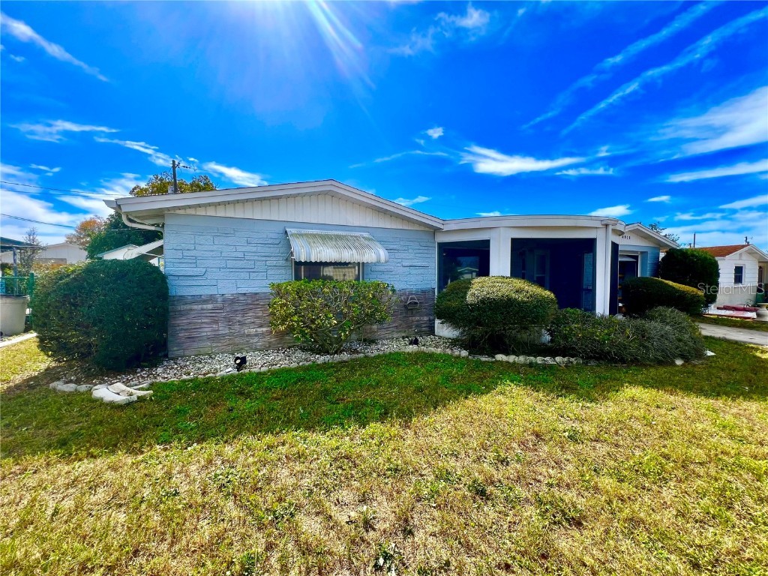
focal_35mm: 13
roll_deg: +0.5
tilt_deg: -2.2
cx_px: 384
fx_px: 288
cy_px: 288
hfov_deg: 106.2
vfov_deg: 89.9
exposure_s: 1/1488
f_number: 1.8
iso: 32
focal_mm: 1.57
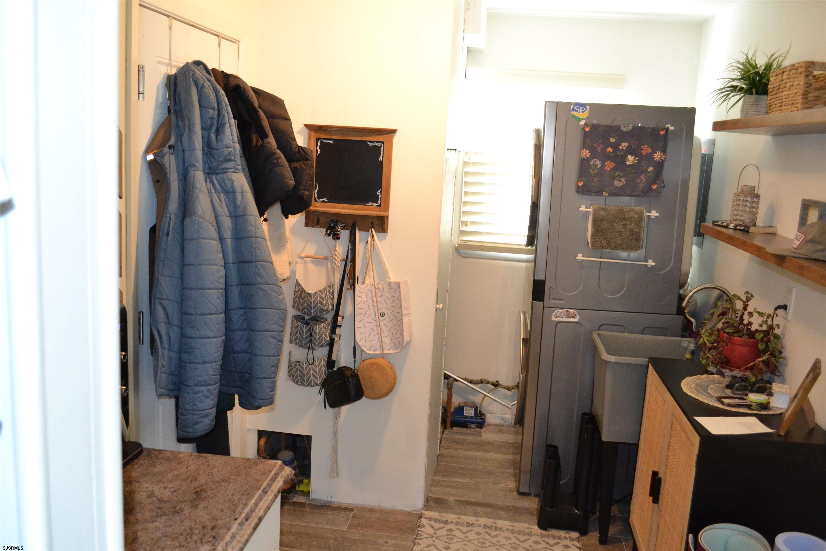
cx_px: 413
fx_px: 688
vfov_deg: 43.6
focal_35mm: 30
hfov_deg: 61.9
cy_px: 276
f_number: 3.8
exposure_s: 1/60
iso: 2500
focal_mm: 20
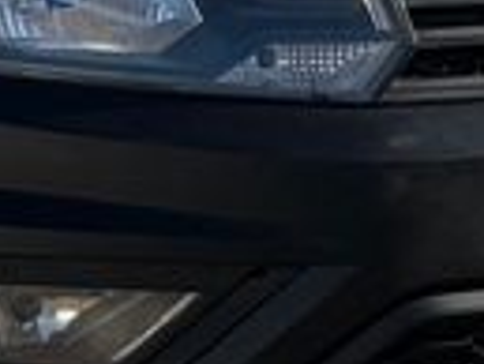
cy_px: -154
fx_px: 4226
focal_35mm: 302
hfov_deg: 6.5
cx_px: 71
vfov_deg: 4.9
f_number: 1.78
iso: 64
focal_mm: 6.76
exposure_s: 1/3891
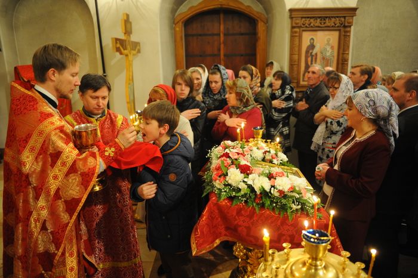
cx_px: 209
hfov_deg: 63.7
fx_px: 337
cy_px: 139
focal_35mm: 29
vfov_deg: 44.9
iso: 3200
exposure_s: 1/100
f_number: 2.8
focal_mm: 29
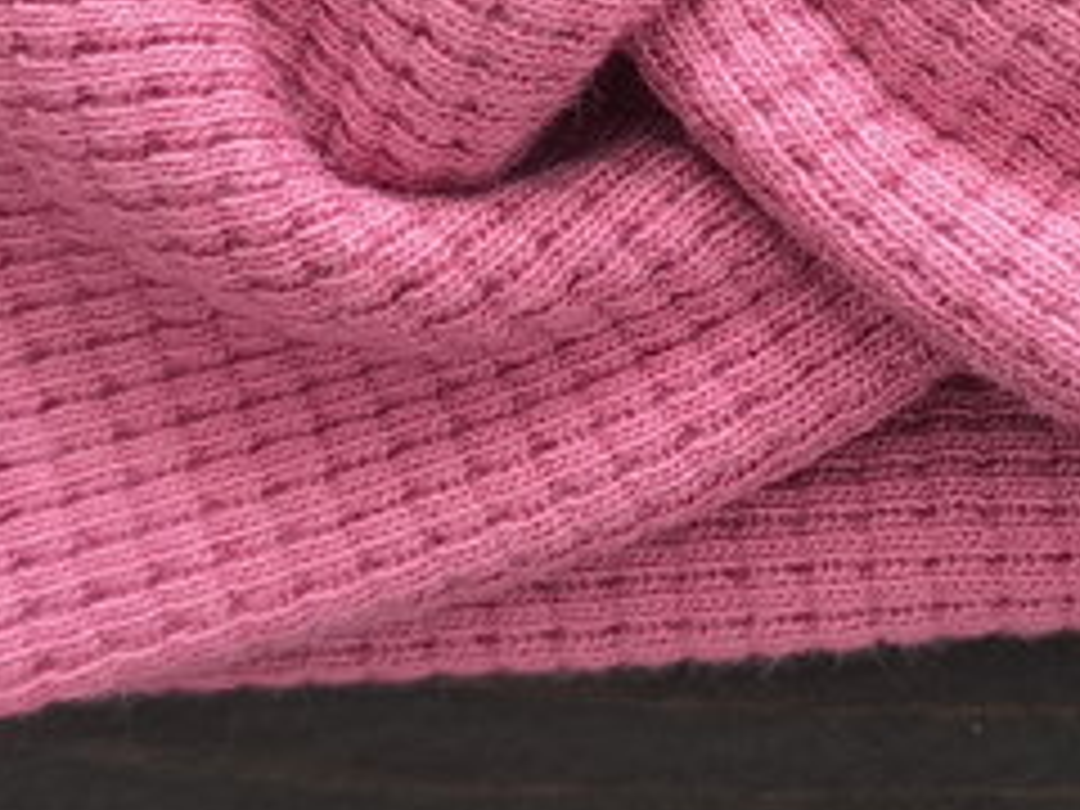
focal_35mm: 119
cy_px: -50
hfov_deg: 16.4
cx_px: 936
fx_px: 3713
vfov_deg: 12.3
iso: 800
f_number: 1.6
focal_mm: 6.57
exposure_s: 1/33.3
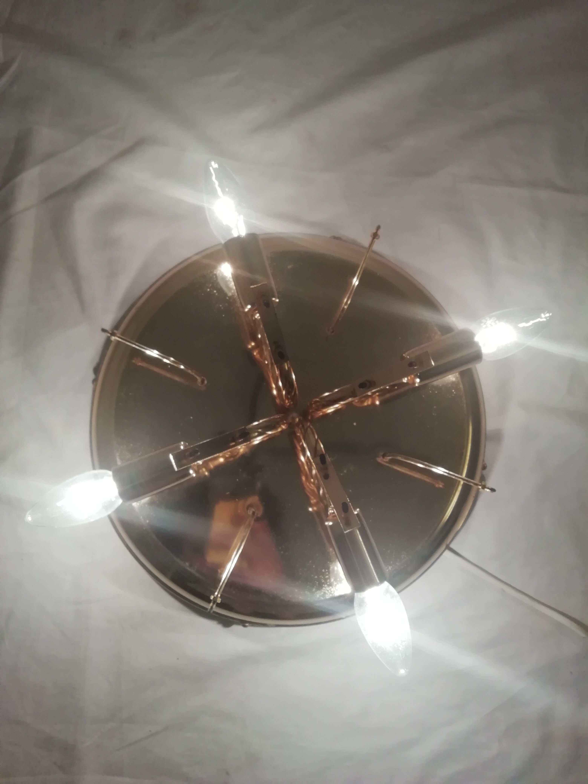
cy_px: 392
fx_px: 589
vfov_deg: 67.3
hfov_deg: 53.1
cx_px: 294
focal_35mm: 26
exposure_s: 1/100
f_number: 2.2
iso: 64
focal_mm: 3.46
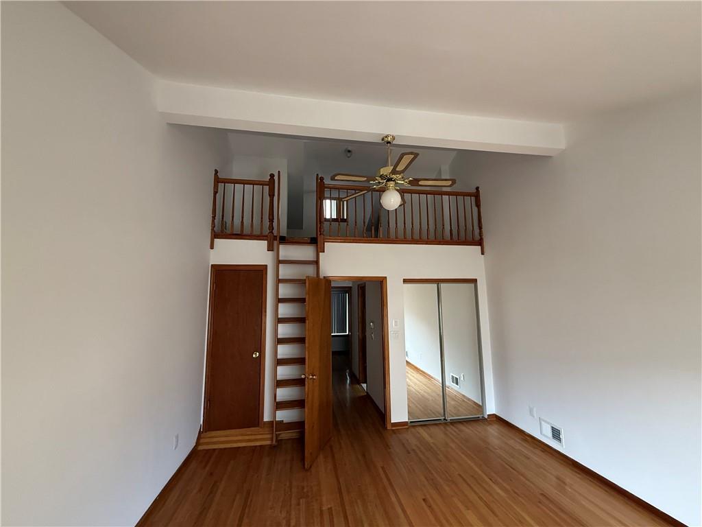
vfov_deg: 85.7
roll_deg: +0.7
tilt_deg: +9.2
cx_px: 351
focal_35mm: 14
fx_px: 284
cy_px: 264
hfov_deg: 102.1
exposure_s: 1/78
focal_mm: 2.22
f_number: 2.2
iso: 320
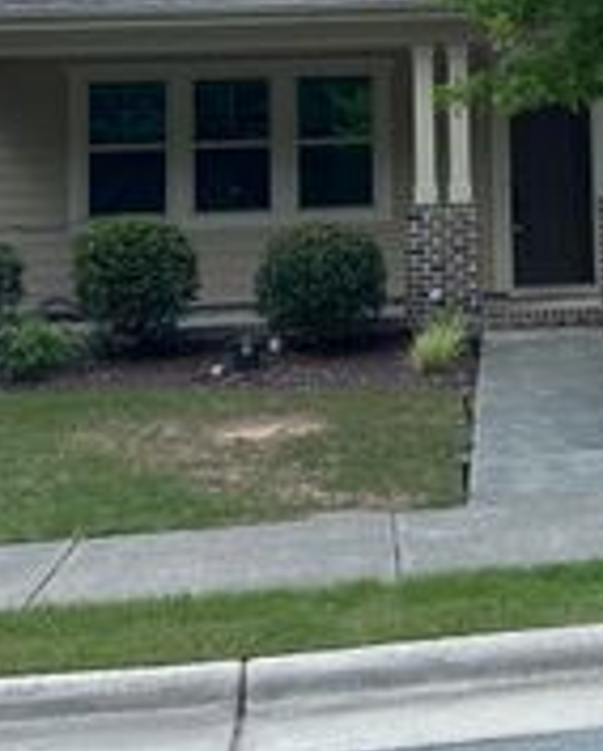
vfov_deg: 27.6
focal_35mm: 66
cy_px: 66
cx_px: 607
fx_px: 1470
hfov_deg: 22.3
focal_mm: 6.86
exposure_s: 1/2155
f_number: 1.78
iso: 80
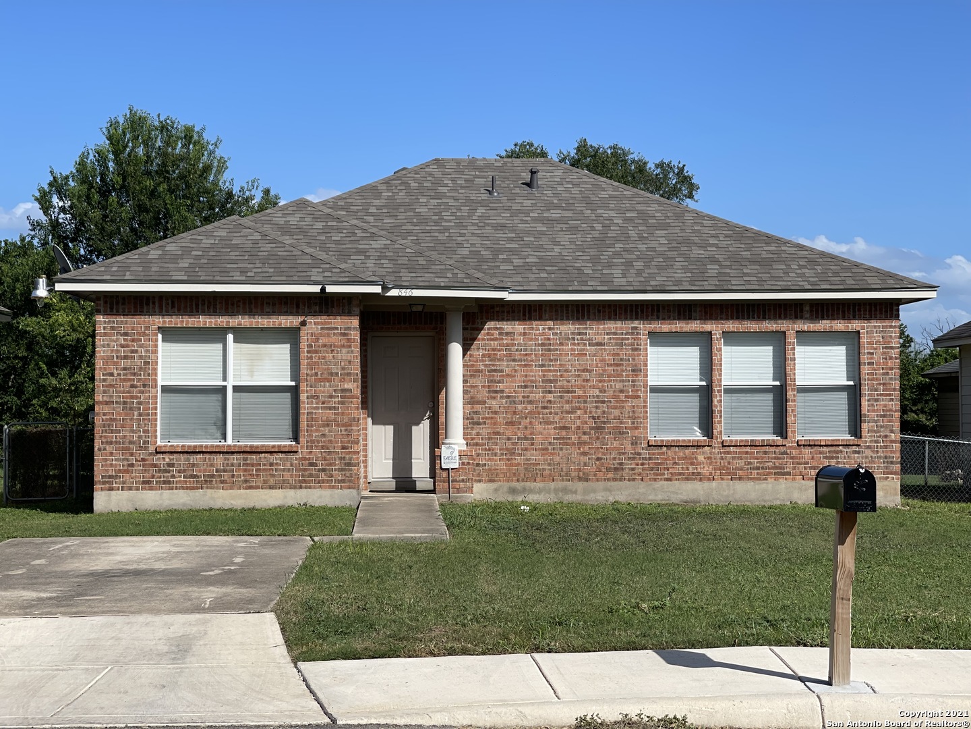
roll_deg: -0.2
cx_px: 486
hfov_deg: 30.3
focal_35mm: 64
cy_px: 364
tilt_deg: +0.6
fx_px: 1795
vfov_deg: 22.9
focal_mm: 7.5
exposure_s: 1/1531
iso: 20
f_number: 2.2
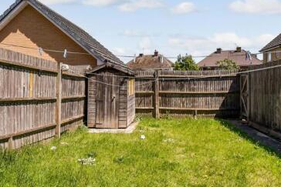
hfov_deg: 66.2
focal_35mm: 27
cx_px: 179
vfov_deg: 47.8
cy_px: 80
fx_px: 211
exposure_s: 1/2000
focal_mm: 10
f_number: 9
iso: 1000
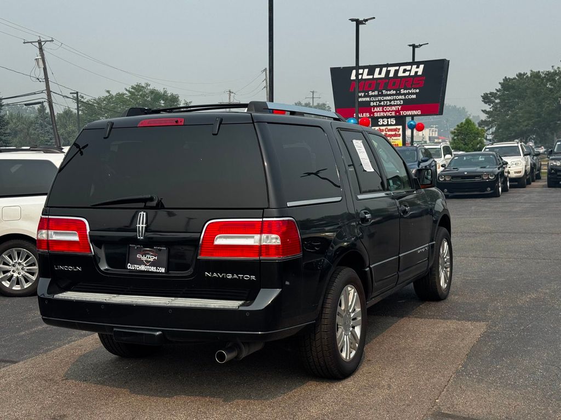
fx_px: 778
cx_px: 280
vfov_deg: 30.3
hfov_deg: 39.7
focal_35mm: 48
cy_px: 210
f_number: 1.78
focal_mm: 6.76
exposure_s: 1/3610
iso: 64
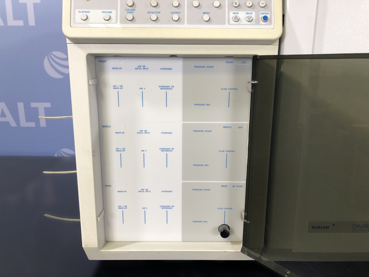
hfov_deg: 63.4
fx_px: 298
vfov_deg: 49.7
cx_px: 184
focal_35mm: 28
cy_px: 138
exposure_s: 1/30
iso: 25
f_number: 1.8
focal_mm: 3.99
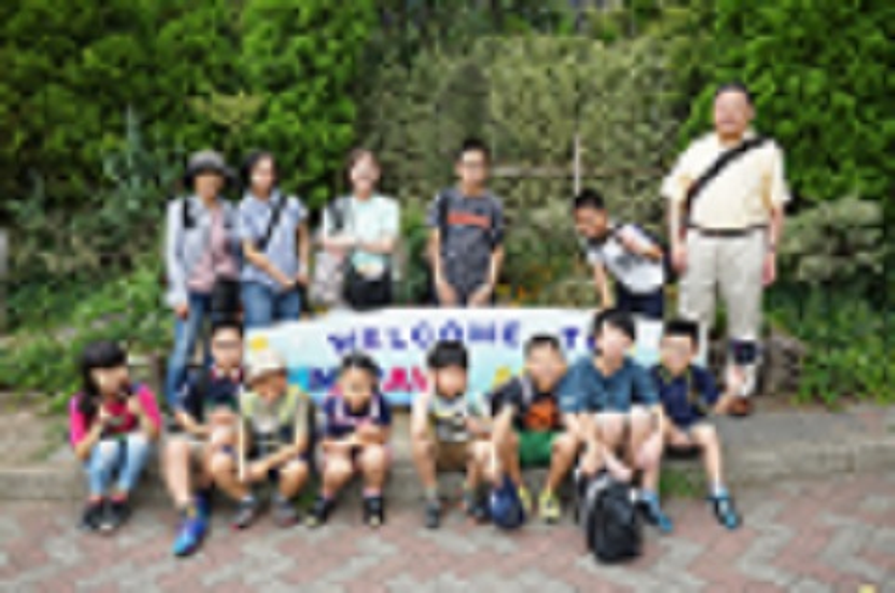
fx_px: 695
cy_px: 296
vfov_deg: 46.2
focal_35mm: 28
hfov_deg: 65.6
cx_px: 448
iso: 400
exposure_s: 1/400
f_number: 5.6
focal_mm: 19
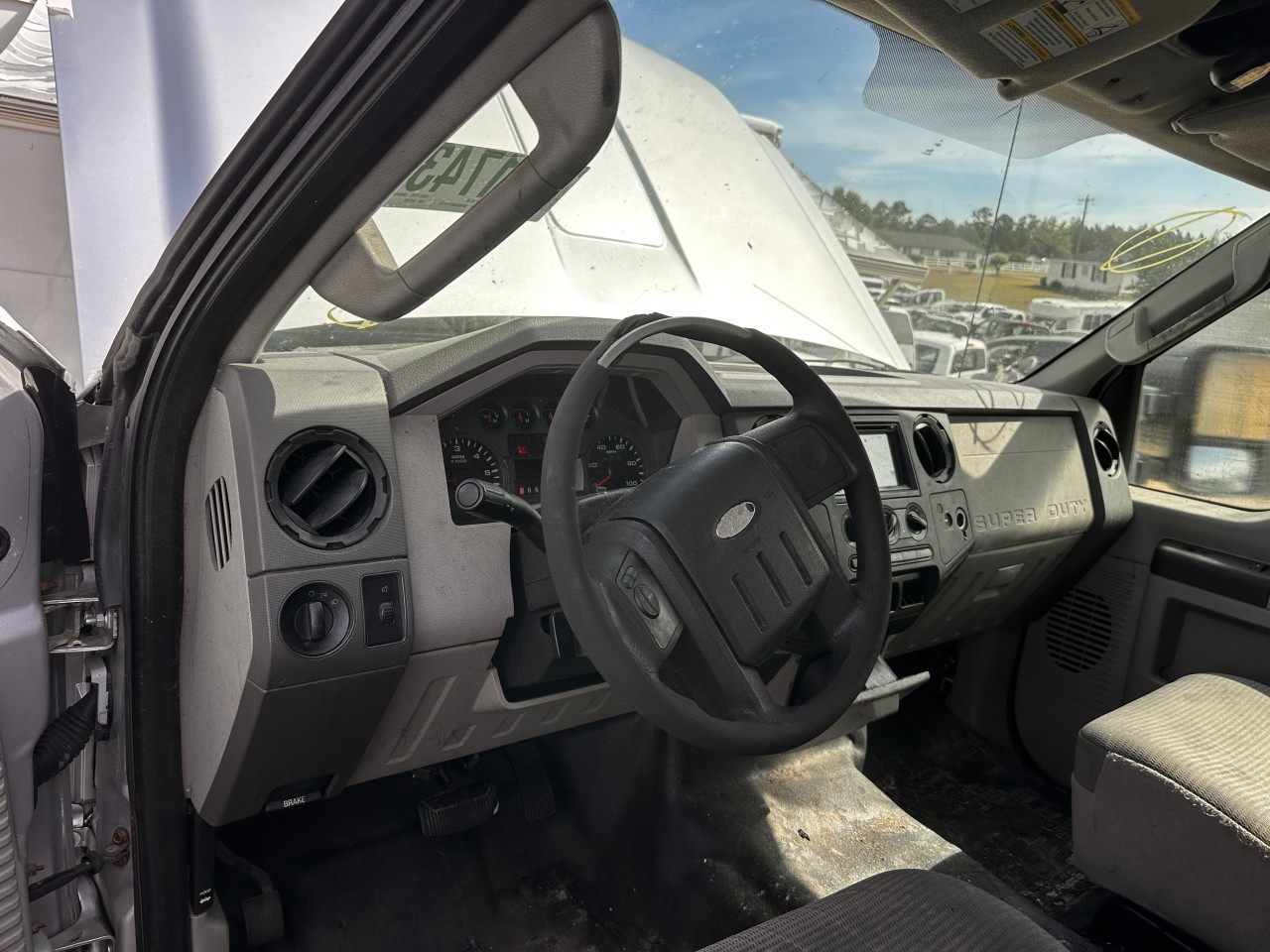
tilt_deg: -13.4
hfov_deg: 71.6
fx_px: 881
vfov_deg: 56.8
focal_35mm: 24
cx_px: 635
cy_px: 476
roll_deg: -3.9
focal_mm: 6.86
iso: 80
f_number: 1.78
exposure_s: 1/1144
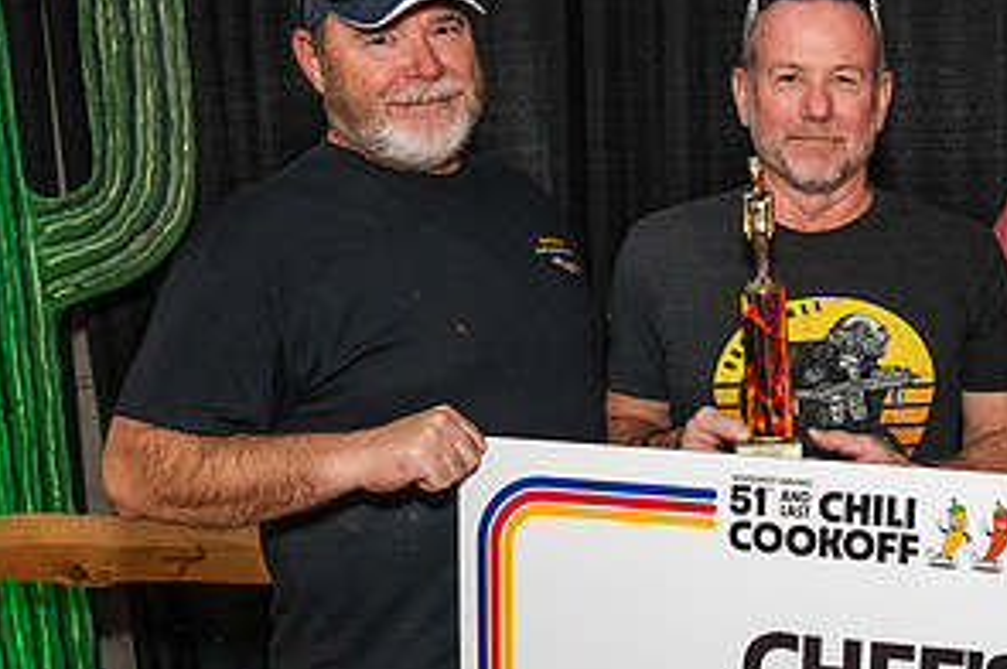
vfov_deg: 24.3
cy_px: 486
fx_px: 1537
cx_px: 821
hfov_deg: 35.0
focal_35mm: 55
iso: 4000
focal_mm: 26
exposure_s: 1/200
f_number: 4.5
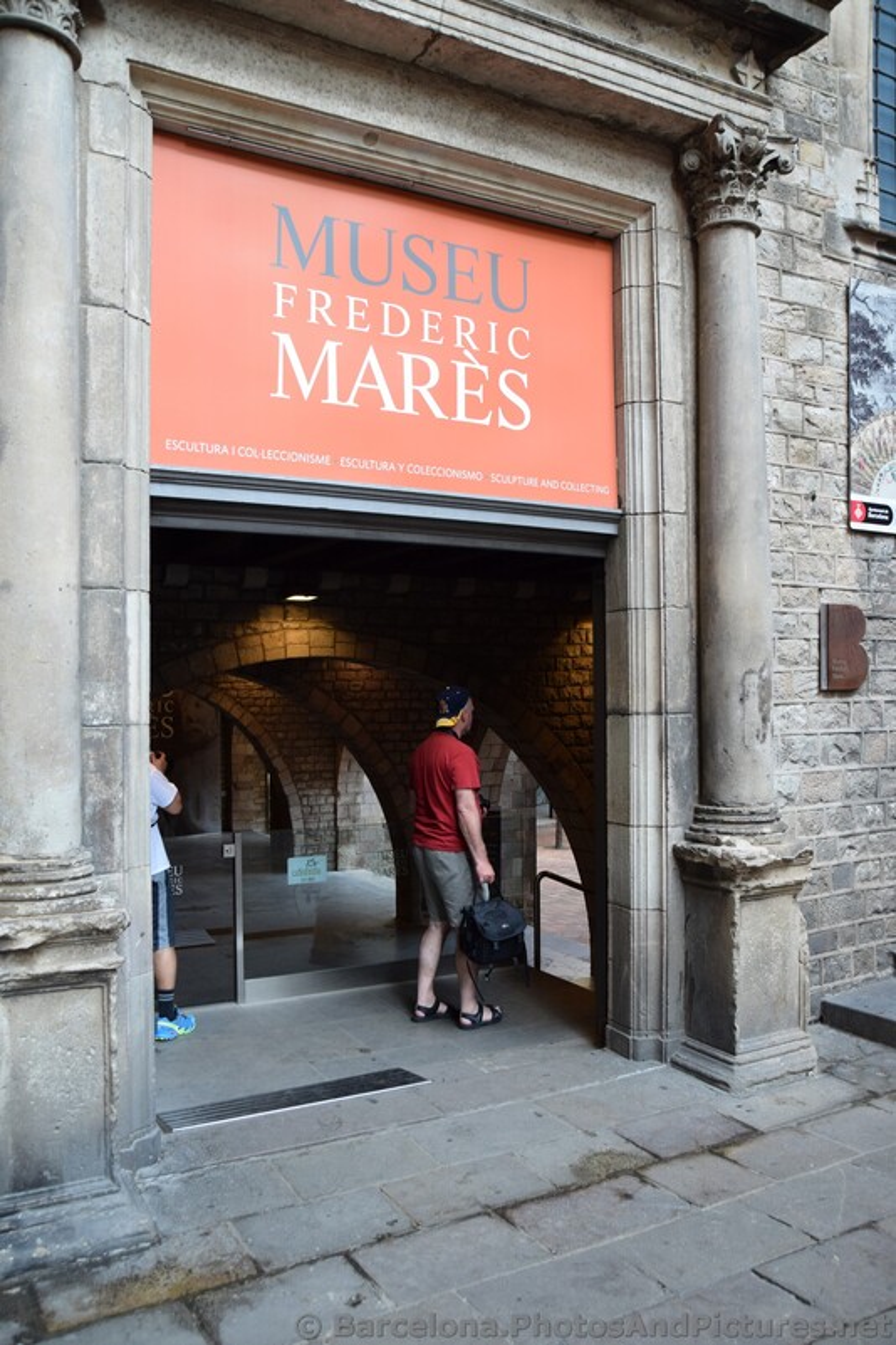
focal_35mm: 27
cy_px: 672
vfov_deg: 67.4
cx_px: 448
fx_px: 1008
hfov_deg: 47.9
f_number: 5.6
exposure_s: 1/125
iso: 400
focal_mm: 18
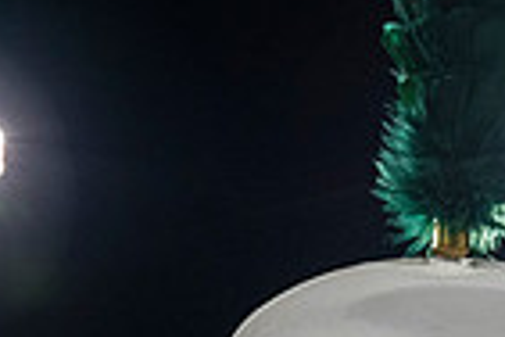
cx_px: 229
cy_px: 665
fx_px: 1389
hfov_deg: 20.6
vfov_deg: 12.3
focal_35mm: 99
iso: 1250
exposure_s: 1/500
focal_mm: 24
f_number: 3.2
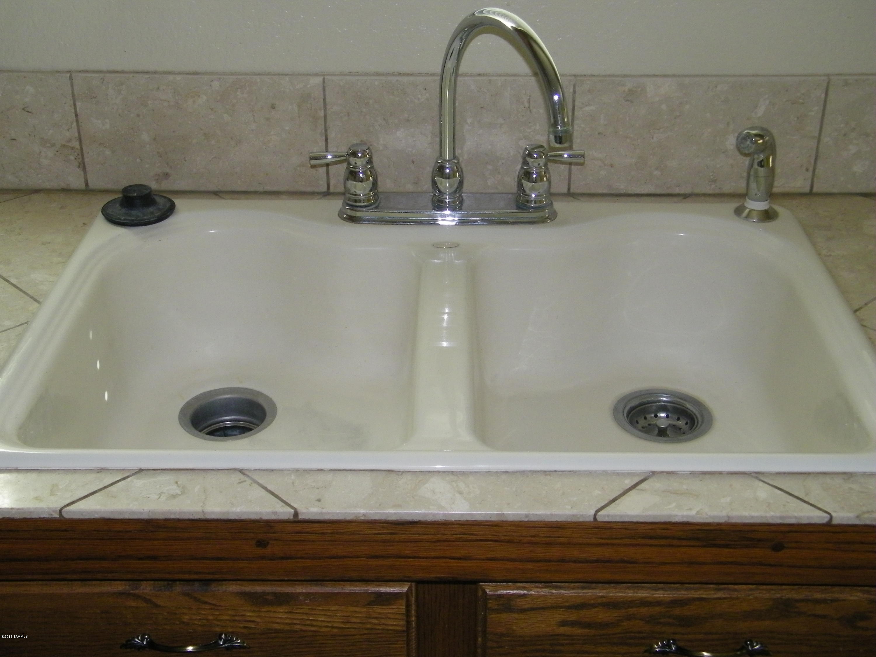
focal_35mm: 47
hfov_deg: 40.4
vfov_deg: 30.9
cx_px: 438
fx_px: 1189
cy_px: 328
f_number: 3.9
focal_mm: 8.3
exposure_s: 1/125
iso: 200
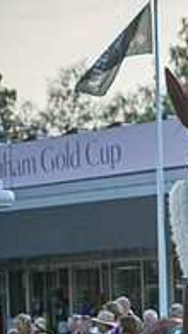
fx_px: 1963
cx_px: 482
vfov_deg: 9.6
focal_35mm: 222
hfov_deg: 5.3
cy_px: 342
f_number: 3.5
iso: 640
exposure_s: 1/3200
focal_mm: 50
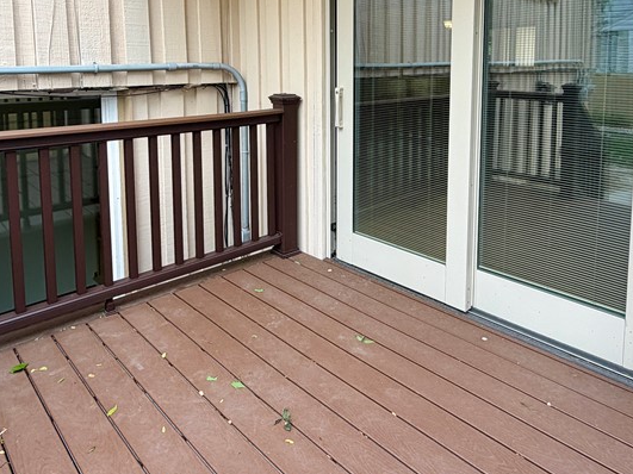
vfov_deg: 49.0
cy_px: 111
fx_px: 494
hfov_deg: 65.3
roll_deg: +0.2
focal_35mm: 27
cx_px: 340
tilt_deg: -4.7
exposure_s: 1/290
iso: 50
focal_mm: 2.22
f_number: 2.2
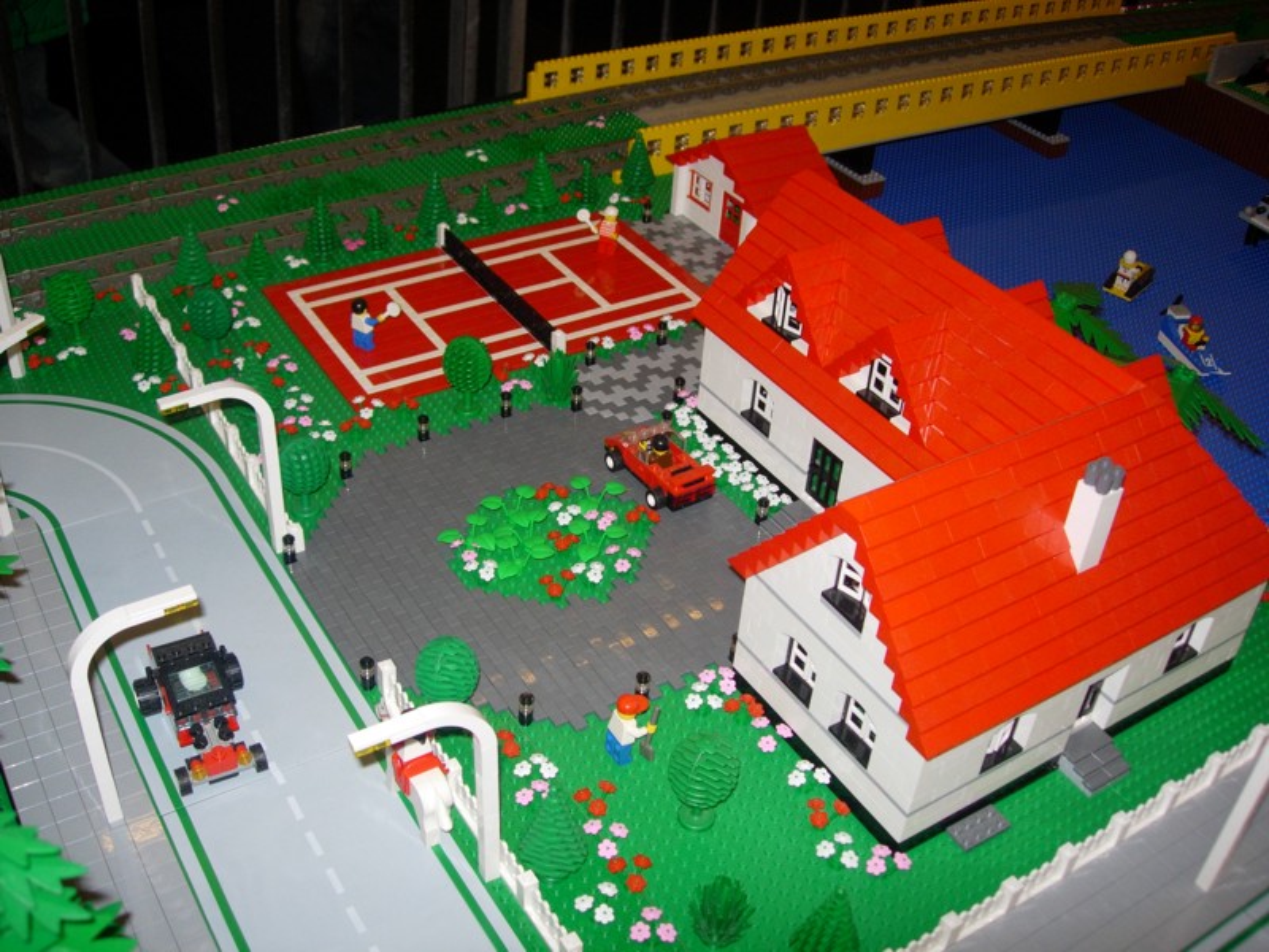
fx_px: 1393
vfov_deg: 37.7
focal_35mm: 38
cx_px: 634
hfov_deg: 49.0
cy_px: 476
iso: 79
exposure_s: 1/64
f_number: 2.8
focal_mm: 7.8
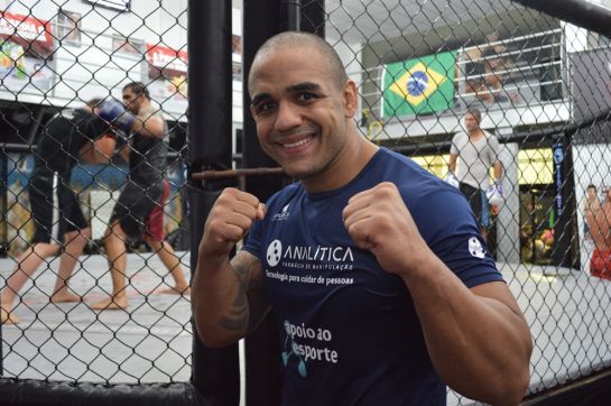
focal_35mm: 33
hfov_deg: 57.3
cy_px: 203
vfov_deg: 39.9
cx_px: 306
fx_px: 559
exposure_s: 1/15
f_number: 4
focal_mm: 22
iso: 1250
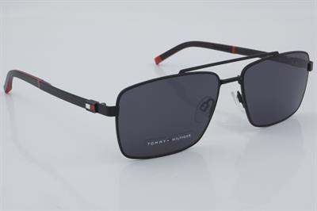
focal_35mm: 75
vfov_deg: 18.2
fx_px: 660
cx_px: 158
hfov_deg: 27.0
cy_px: 106
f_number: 32
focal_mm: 50
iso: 100
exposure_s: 1/4
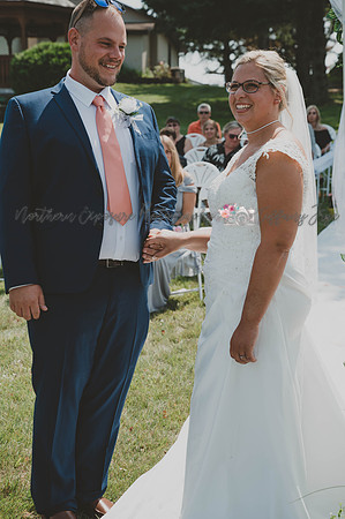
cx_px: 172
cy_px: 260
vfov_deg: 28.9
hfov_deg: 19.4
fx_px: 1009
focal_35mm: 70
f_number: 6.3
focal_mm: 70
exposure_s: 1/320
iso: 100
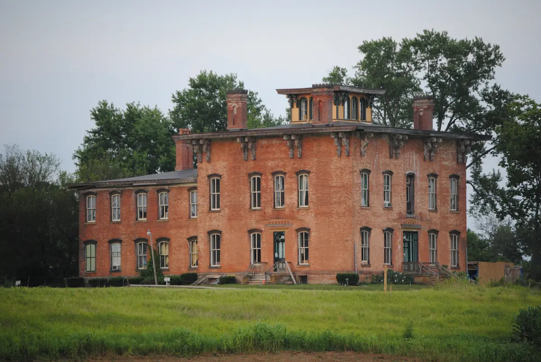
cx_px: 270
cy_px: 181
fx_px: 2821
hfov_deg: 11.0
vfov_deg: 7.3
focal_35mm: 188
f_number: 4.8
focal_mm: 125
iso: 640
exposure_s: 1/125
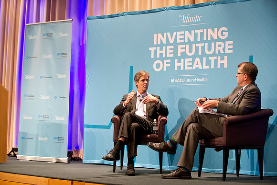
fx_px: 538
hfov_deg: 28.9
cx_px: 138
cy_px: 92
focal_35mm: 70
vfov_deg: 19.4
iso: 2500
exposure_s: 1/200
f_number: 3.2
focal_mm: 70
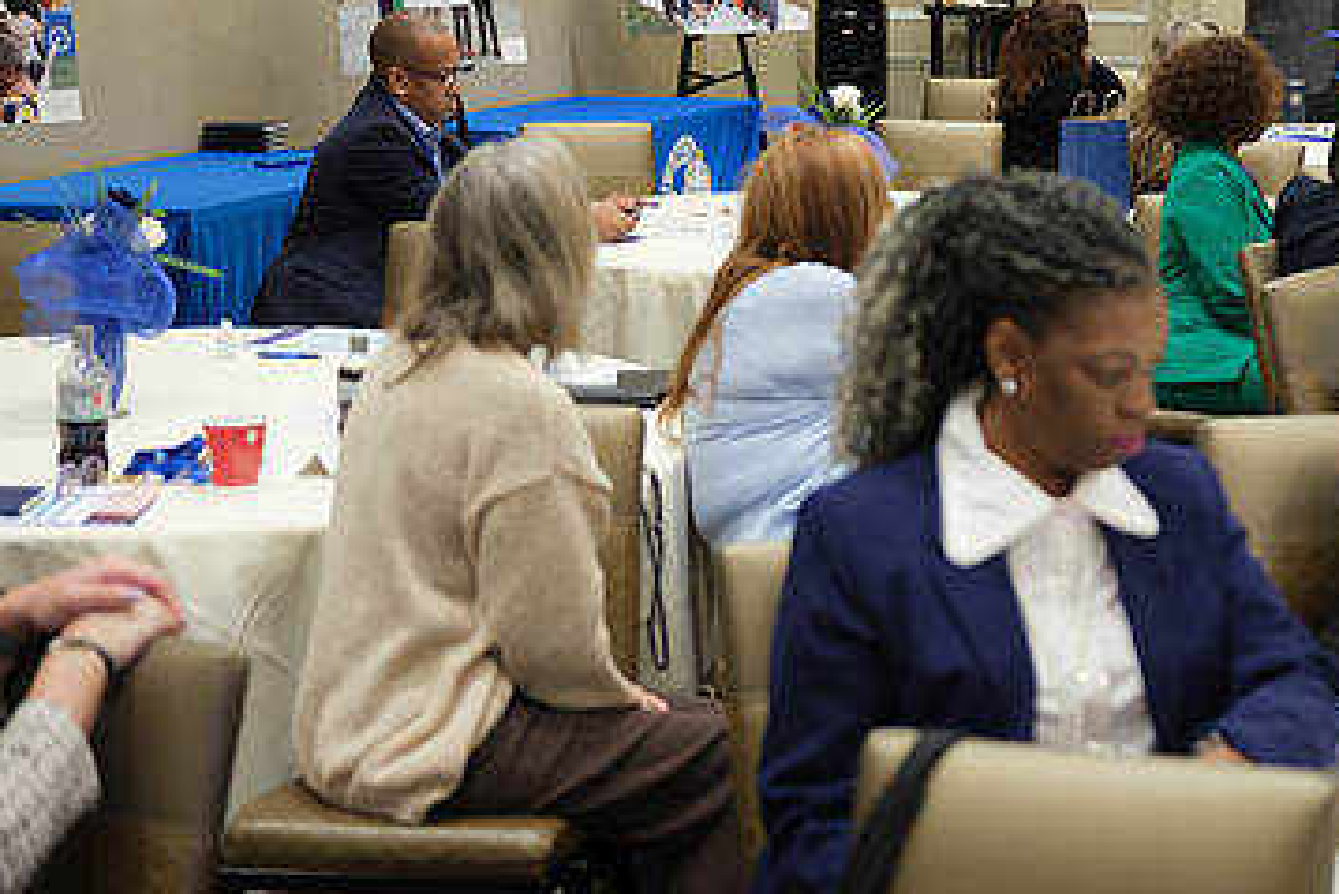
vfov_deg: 17.0
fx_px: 2977
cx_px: 924
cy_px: 241
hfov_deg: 25.2
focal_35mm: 80
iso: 1000
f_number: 1.8
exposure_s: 1/160
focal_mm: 32.2
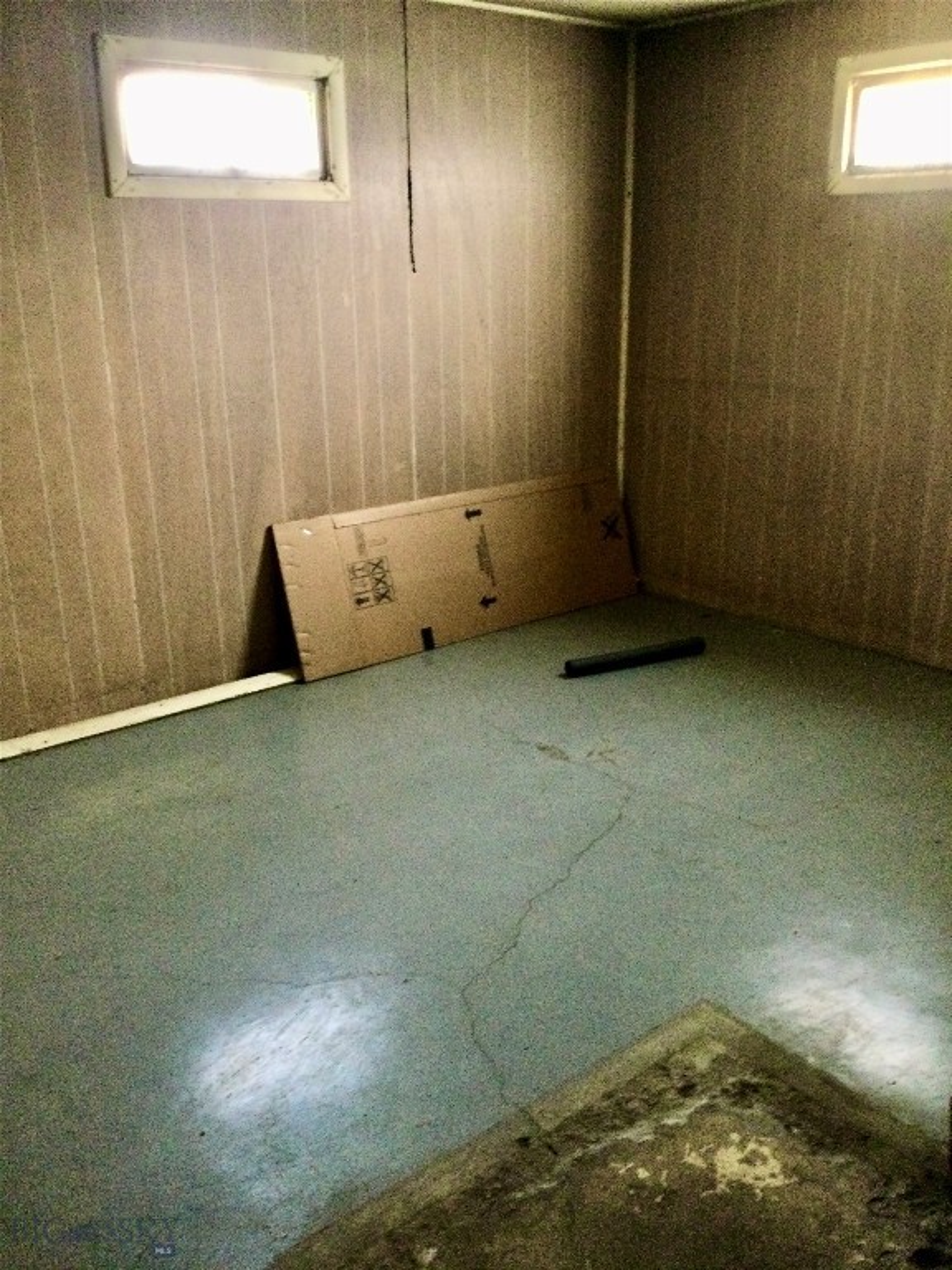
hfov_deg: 45.4
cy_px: 635
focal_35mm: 31
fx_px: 1137
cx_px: 476
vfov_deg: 58.4
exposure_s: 1/15
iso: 320
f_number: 2.4
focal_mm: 3.3
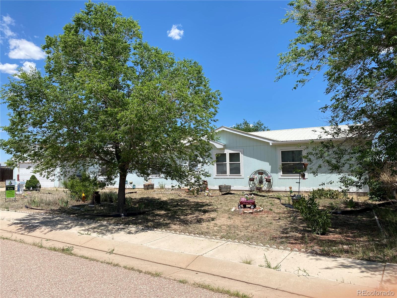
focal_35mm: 26
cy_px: 149
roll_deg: -1.0
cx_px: 198
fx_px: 298
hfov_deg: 67.3
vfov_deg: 53.1
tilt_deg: +4.7
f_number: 1.8
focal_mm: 4.25
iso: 32
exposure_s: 1/3300
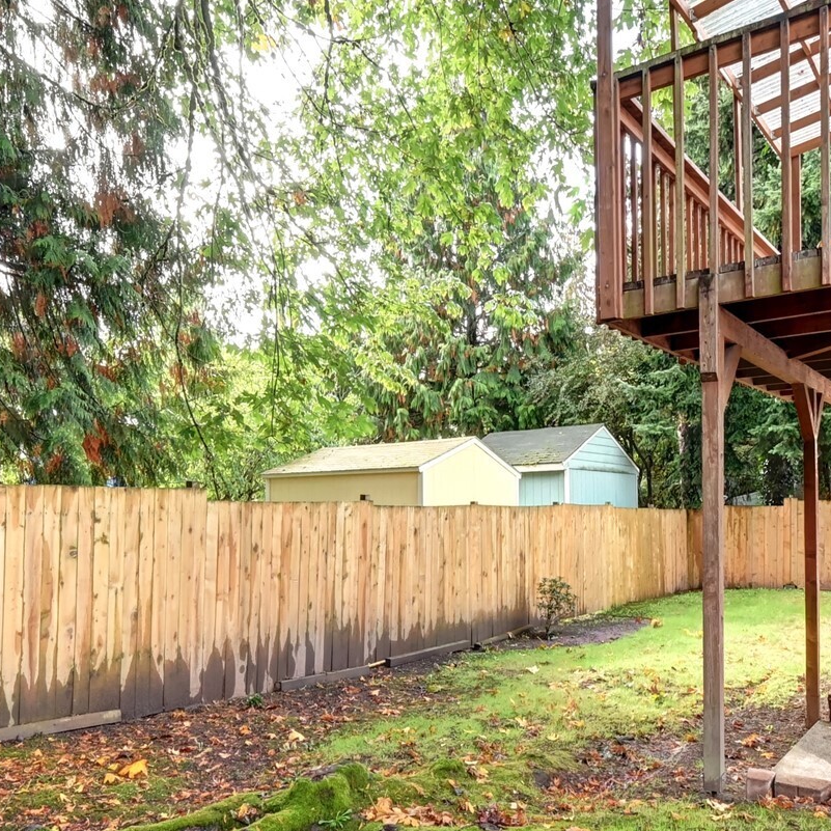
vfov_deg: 58.3
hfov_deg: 59.0
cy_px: 520
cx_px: 456
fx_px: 733
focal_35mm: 27
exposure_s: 1/13
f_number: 11
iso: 1000
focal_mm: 10
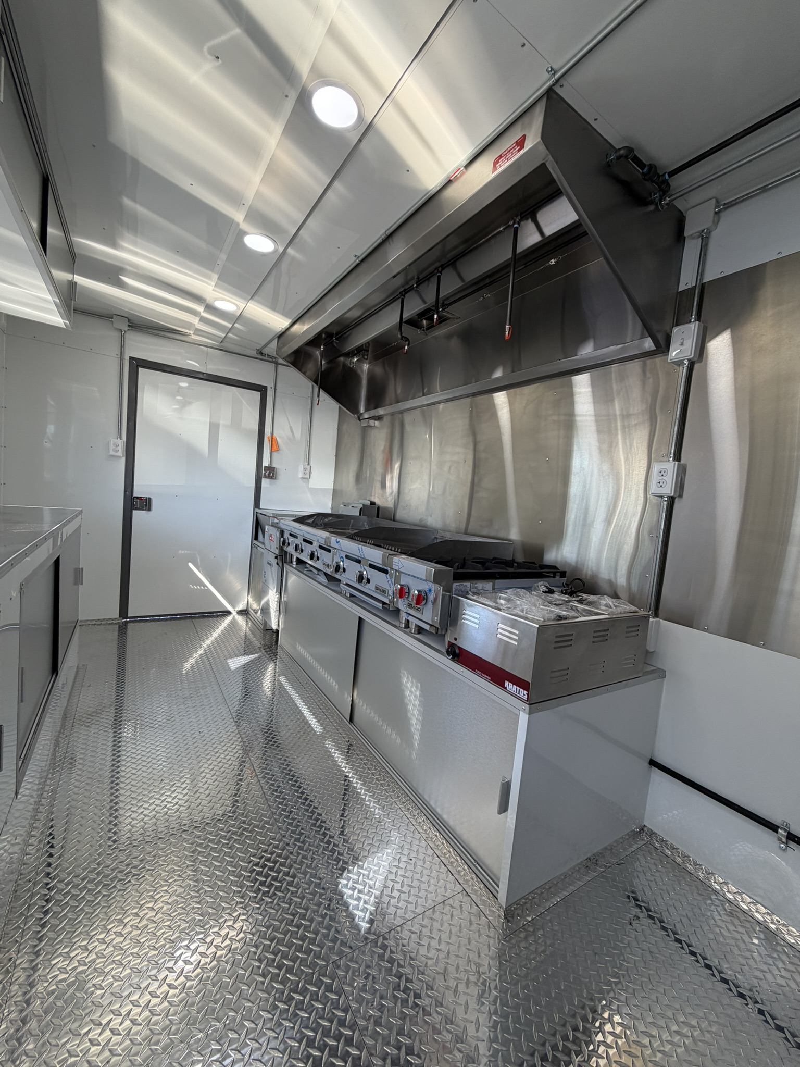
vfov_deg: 102.1
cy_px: 534
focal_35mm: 14
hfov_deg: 85.7
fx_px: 431
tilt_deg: -9.5
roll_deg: -3.3
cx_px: 400
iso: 64
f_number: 2.2
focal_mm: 2.22
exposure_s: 1/120
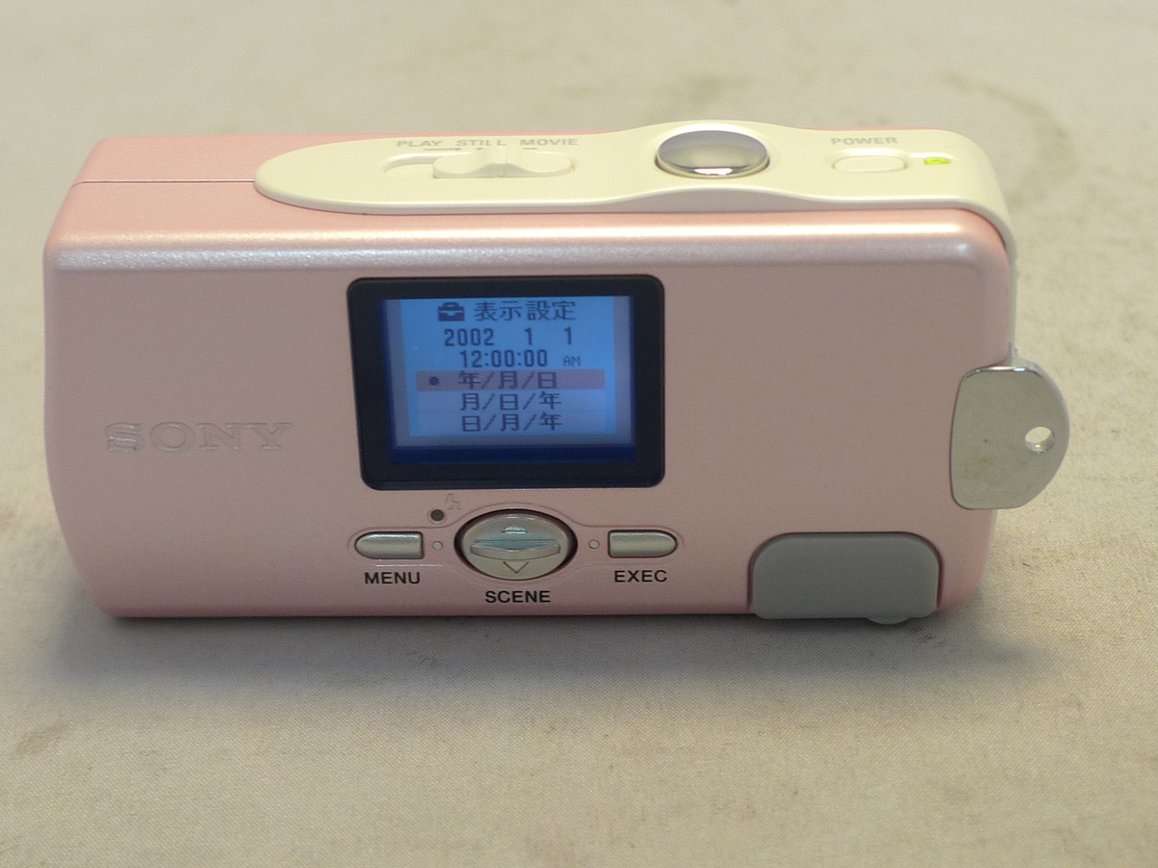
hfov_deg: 29.4
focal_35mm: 66
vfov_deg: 22.3
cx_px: 579
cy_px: 434
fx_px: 2208
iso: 160
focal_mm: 7.9
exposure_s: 1/50
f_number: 2.4
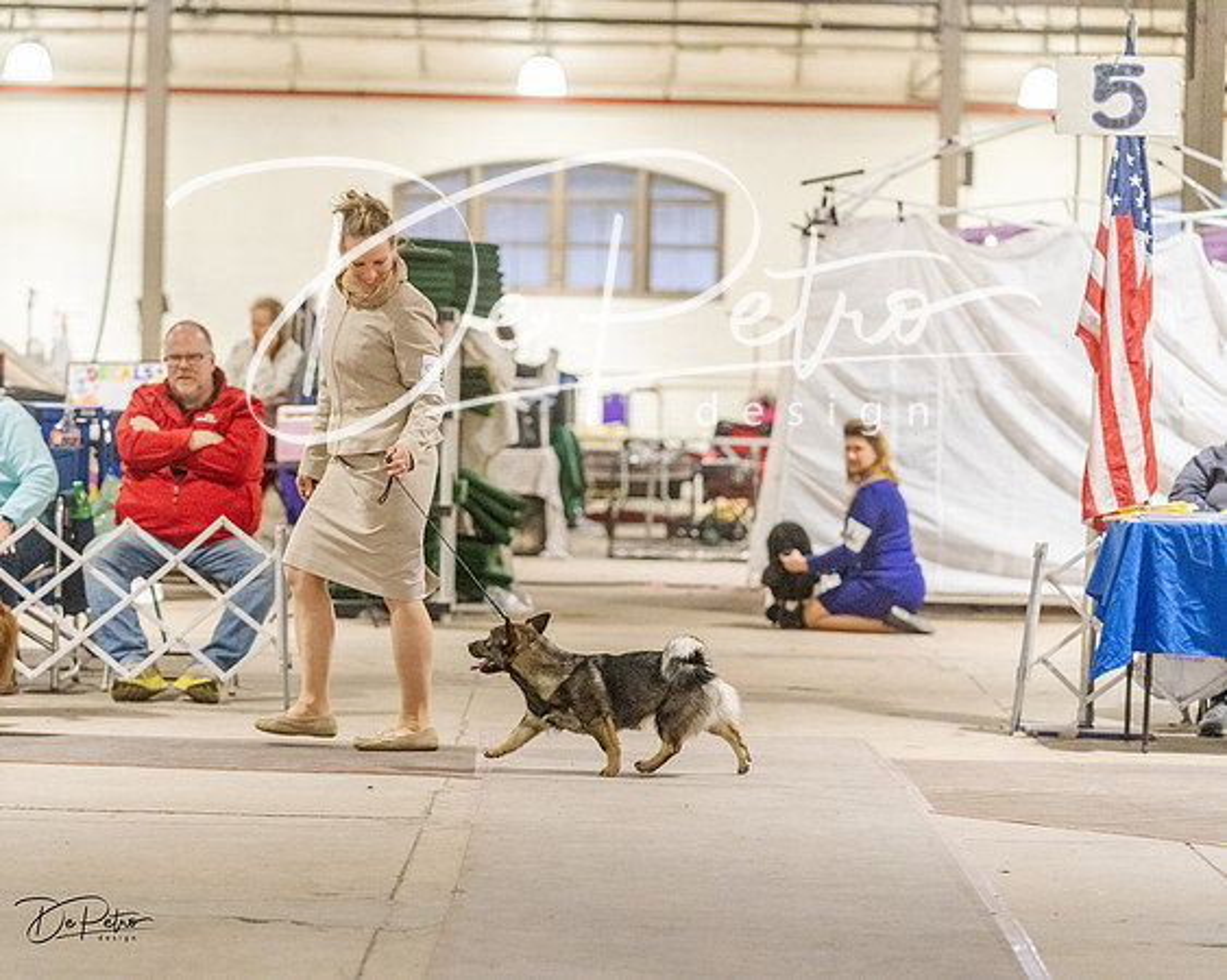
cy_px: 490
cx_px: 532
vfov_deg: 13.0
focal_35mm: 118
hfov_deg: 16.3
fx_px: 4293
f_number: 3.2
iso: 6400
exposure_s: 1/400
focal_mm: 105
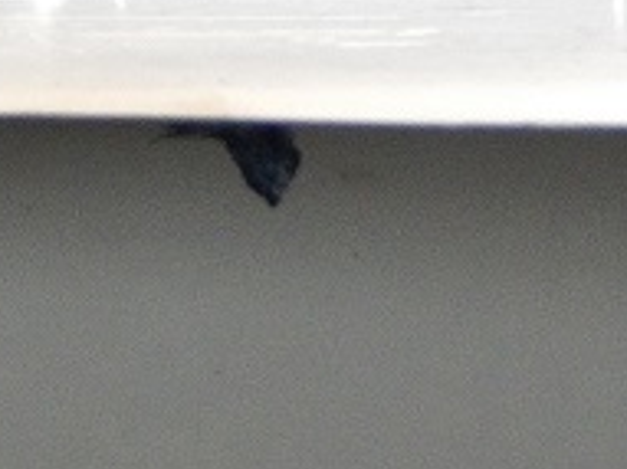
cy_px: -159
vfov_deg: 4.2
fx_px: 6317
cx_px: 574
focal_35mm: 349
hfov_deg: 5.7
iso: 200
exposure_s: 1/2.5
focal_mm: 17
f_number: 5.2
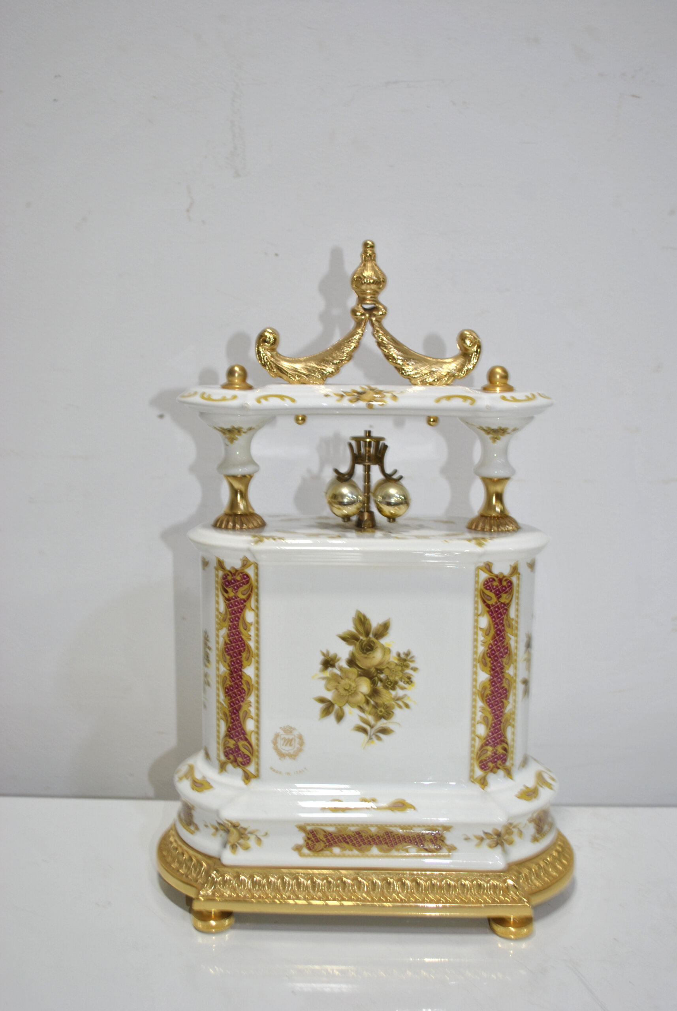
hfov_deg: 37.0
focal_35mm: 36
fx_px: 1012
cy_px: 506
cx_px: 338
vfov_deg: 53.1
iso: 200
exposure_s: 1/15
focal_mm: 24
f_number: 4
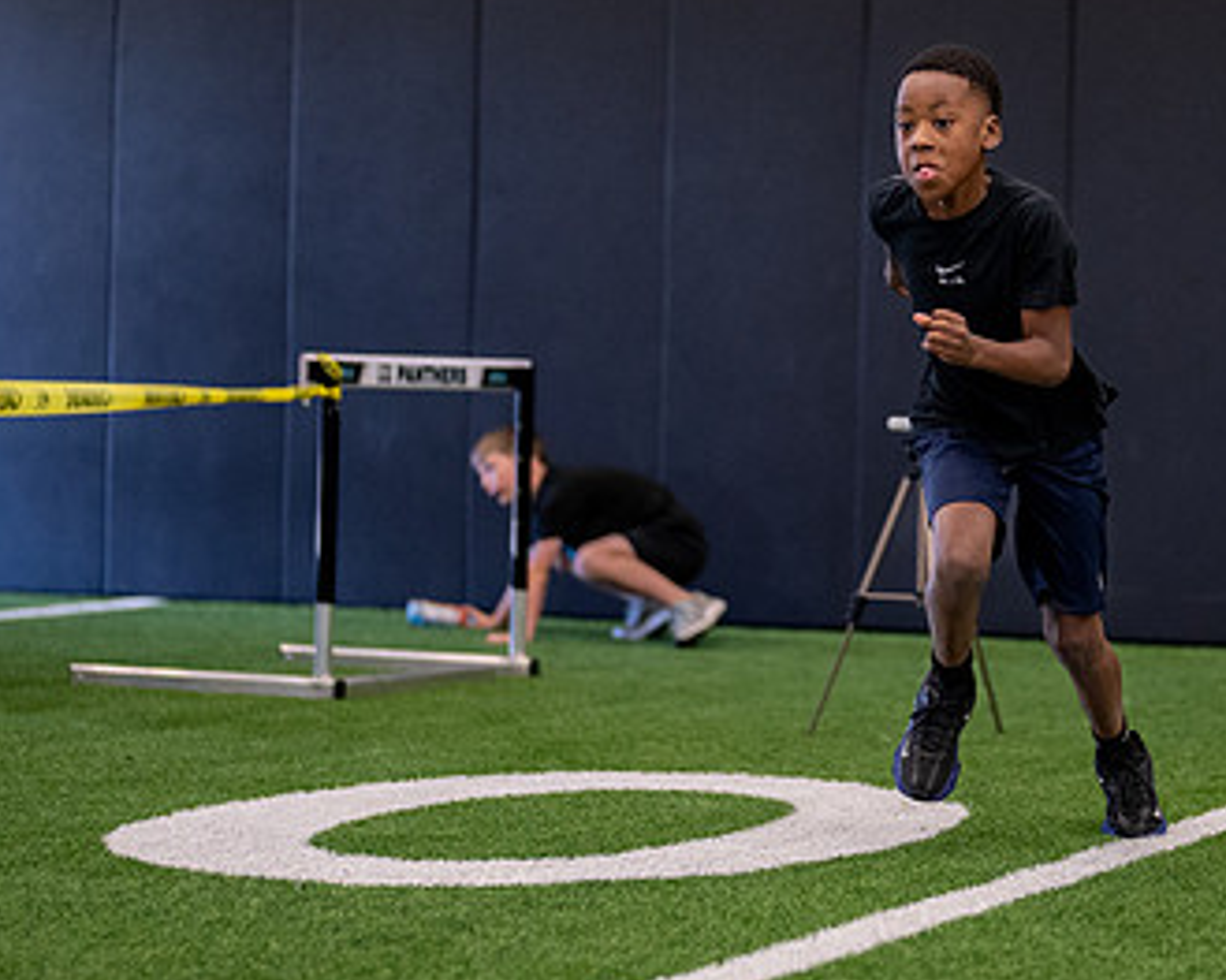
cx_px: 930
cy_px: 385
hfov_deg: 16.2
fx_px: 4280
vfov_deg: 13.1
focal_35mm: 118
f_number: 1.2
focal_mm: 50
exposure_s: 1/1000
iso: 2000
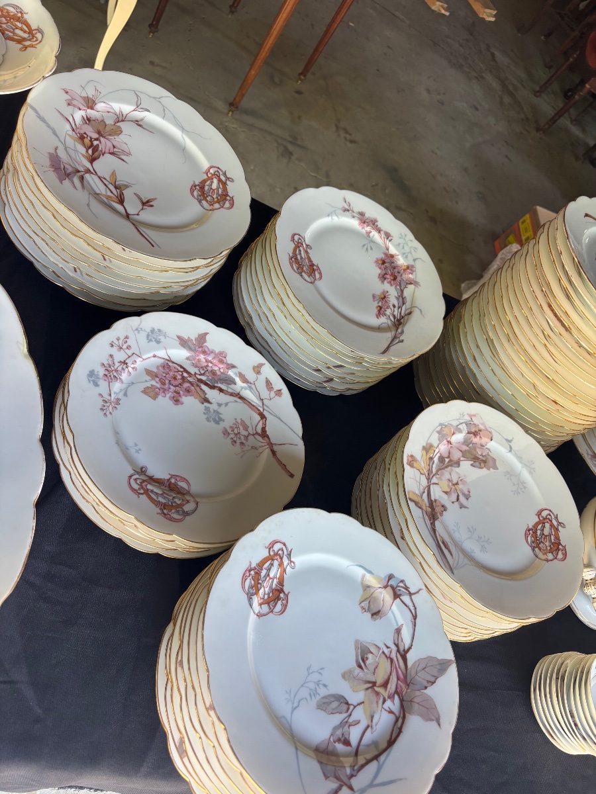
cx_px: 298
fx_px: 597
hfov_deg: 53.1
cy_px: 397
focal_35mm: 26
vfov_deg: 67.3
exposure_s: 1/121
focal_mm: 5.96
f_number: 1.6
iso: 100
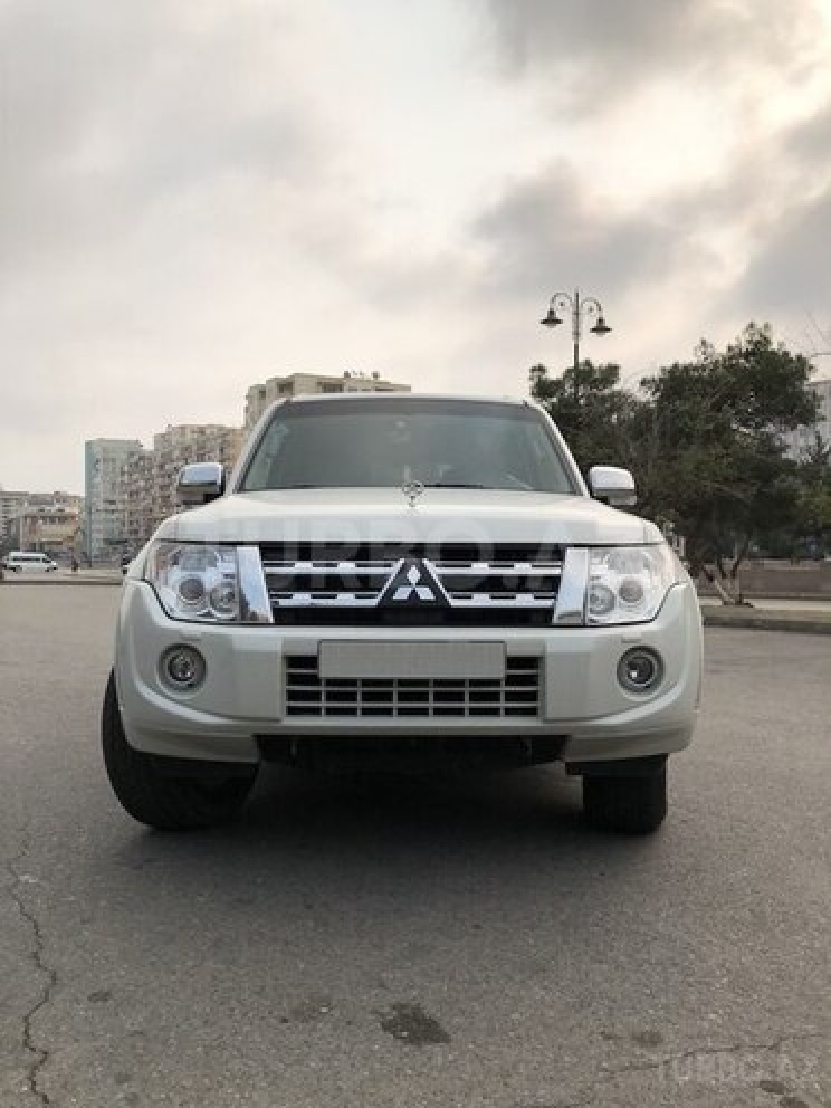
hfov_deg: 48.2
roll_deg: -0.8
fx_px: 928
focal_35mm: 29
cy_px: 554
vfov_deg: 61.7
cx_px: 416
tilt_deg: +1.2
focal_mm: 3.99
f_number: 1.8
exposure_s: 1/3003
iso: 20
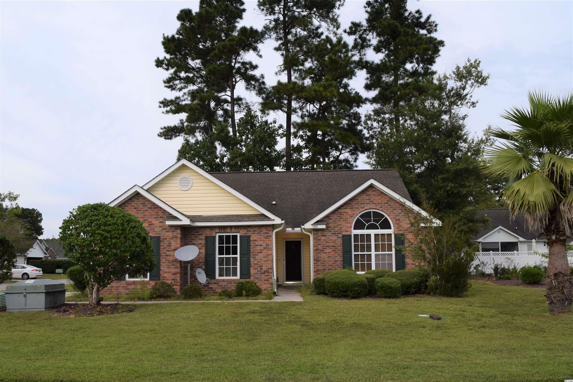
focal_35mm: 32
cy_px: 191
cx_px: 286
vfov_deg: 41.7
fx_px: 501
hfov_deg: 59.5
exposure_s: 1/160
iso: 100
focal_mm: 21
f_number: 6.3
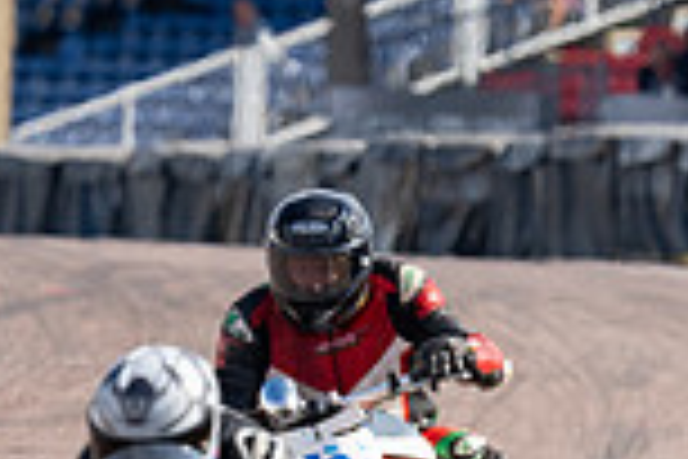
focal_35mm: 1531
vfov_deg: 0.9
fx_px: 29257
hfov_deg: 1.3
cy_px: 404
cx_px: 1038
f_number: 6.3
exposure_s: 1/640
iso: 200
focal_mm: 400
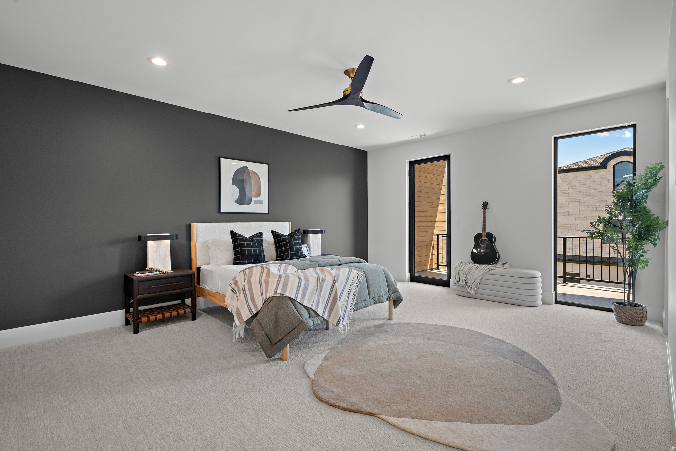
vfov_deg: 72.1
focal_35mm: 16
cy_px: 226
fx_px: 310
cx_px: 338
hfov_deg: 95.0
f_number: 8
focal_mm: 16.5
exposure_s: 1/4
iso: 500
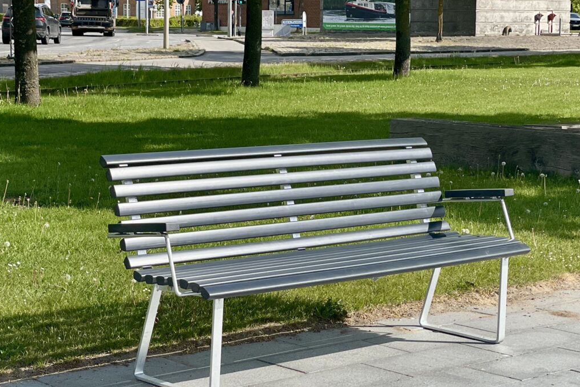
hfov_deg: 31.4
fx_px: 1031
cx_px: 301
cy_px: 253
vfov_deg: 21.2
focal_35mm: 64
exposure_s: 1/1712
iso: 32
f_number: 2
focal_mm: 6
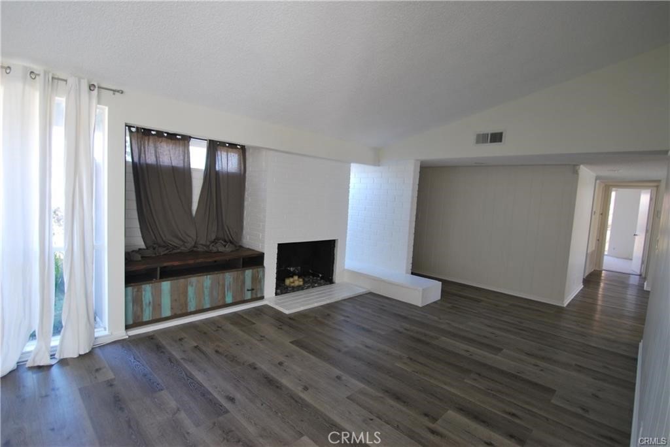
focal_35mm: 16
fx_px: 307
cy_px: 224
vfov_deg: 72.1
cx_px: 335
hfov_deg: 94.9
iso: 200
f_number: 3.8
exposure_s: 1/40
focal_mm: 11
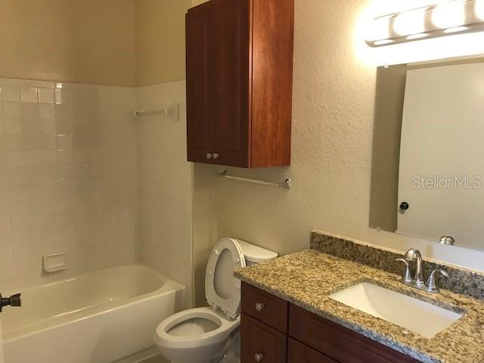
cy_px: 182
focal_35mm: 28
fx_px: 391
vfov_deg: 49.7
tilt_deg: -7.3
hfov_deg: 63.4
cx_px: 242
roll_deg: +0.0
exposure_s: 1/30
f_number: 1.8
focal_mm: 3.99
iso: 25
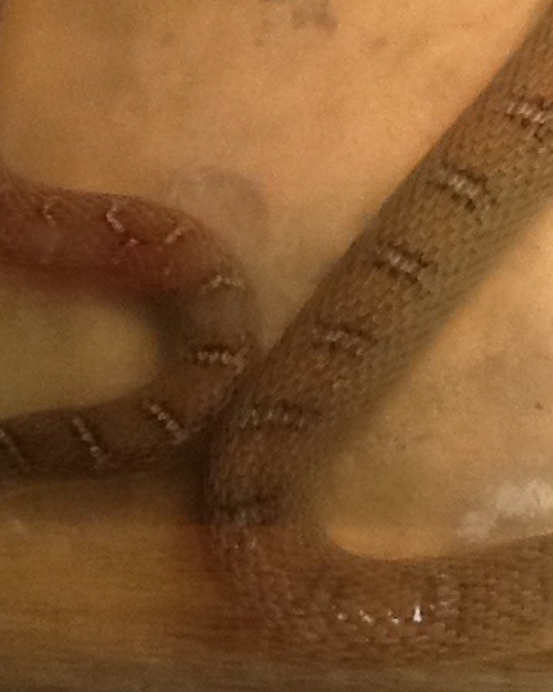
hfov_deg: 16.8
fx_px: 1863
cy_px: 179
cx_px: 419
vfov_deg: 20.9
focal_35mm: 91
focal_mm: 2.03
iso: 125
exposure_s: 1/30
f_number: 2.4
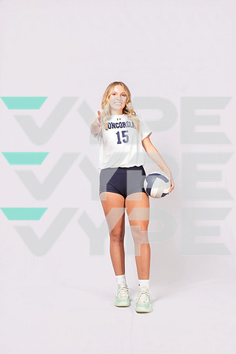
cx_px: 118
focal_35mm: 36
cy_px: 177
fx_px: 354
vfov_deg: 53.1
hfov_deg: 36.9
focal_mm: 36
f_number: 6.3
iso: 500
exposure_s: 1/100
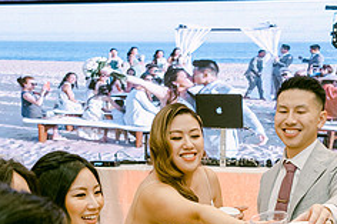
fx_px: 552
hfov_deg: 33.4
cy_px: 243
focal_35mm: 59
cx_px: 248
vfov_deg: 21.8
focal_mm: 16
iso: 800
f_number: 2.8
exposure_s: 1/125
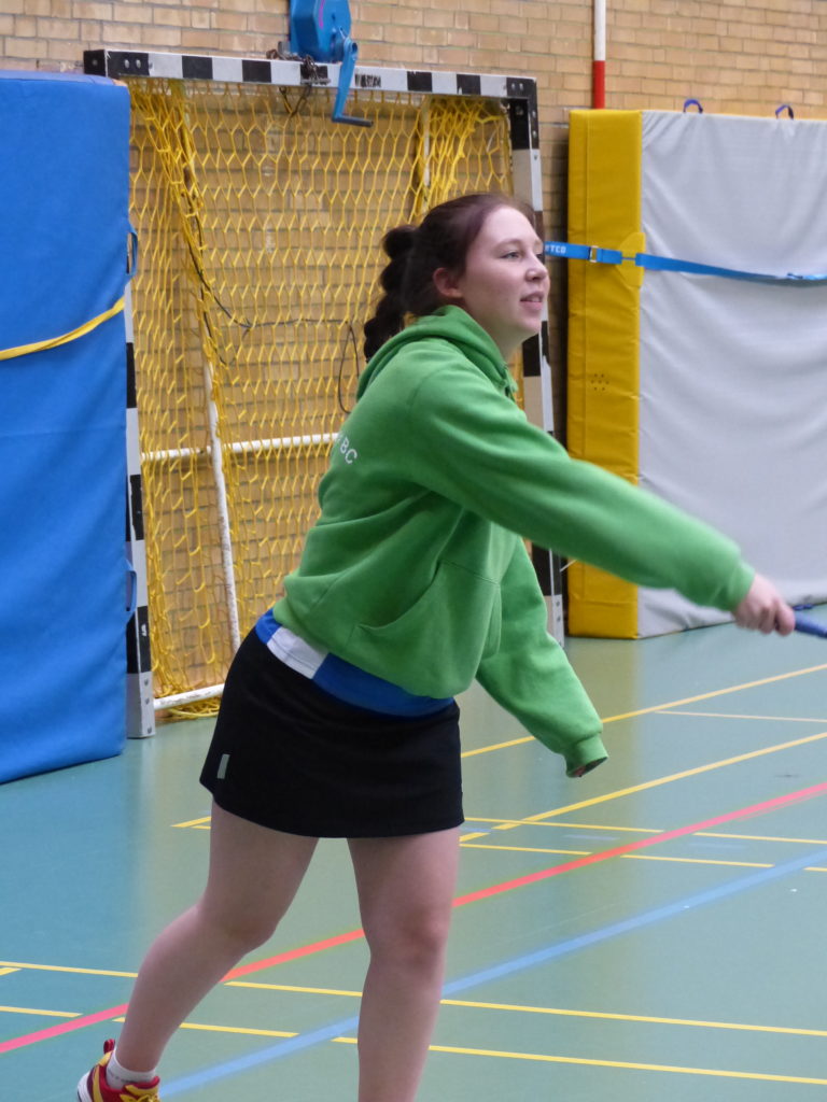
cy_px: 551
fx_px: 4460
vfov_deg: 14.1
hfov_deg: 10.6
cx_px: 414
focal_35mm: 140
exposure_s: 1/160
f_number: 2.8
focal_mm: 25.2
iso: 800
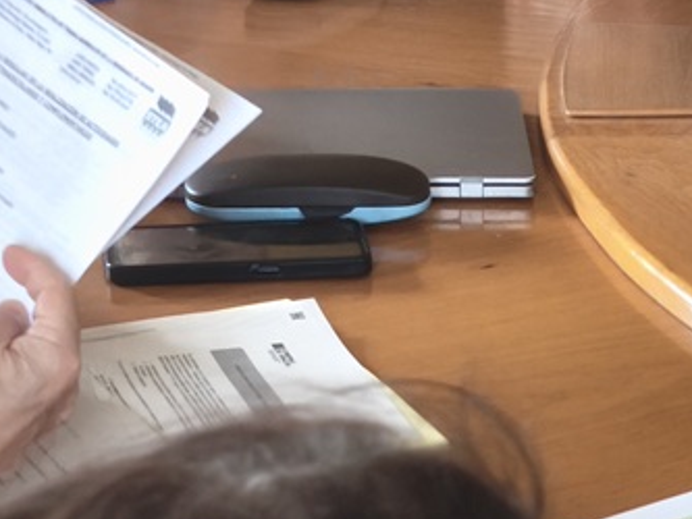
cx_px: 31
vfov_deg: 6.8
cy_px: -214
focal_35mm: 216
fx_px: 4320
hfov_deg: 9.1
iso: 640
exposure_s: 1/50
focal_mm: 8.8
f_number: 2
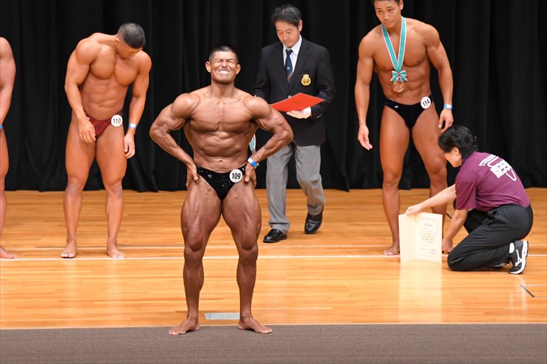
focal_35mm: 225
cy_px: 182
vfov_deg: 6.1
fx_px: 3417
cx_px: 274
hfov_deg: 9.2
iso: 5000
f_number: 5.6
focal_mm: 150
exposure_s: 1/400
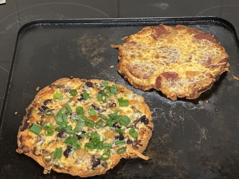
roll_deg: +0.0
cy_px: 90
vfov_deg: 19.1
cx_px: 120
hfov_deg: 25.3
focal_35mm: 77
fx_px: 532
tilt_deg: -40.5
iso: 1000
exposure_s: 1/34
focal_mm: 9
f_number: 2.8
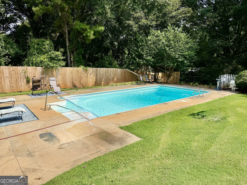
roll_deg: -0.7
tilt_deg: -11.4
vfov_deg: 56.8
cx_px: 124
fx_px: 171
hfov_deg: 71.6
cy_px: 92
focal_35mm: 24
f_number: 1.78
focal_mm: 6.76
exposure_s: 1/4975
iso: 80
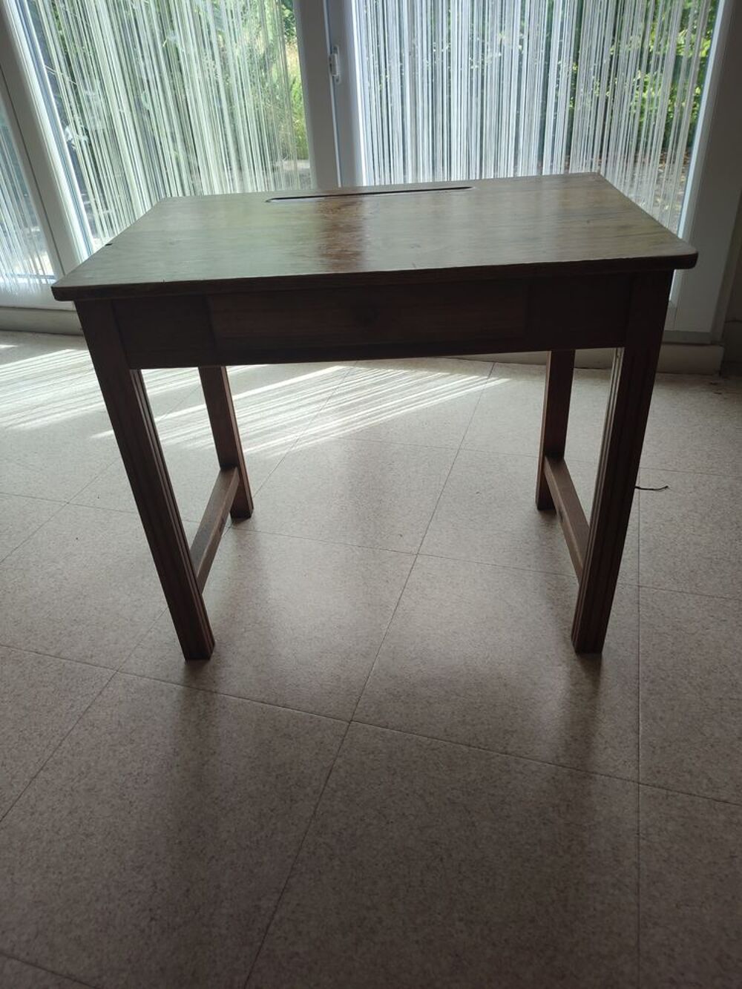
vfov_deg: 71.6
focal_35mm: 24
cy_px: 494
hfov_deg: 56.8
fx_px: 686
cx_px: 371
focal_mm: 5.89
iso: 71
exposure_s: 1/100
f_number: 1.89
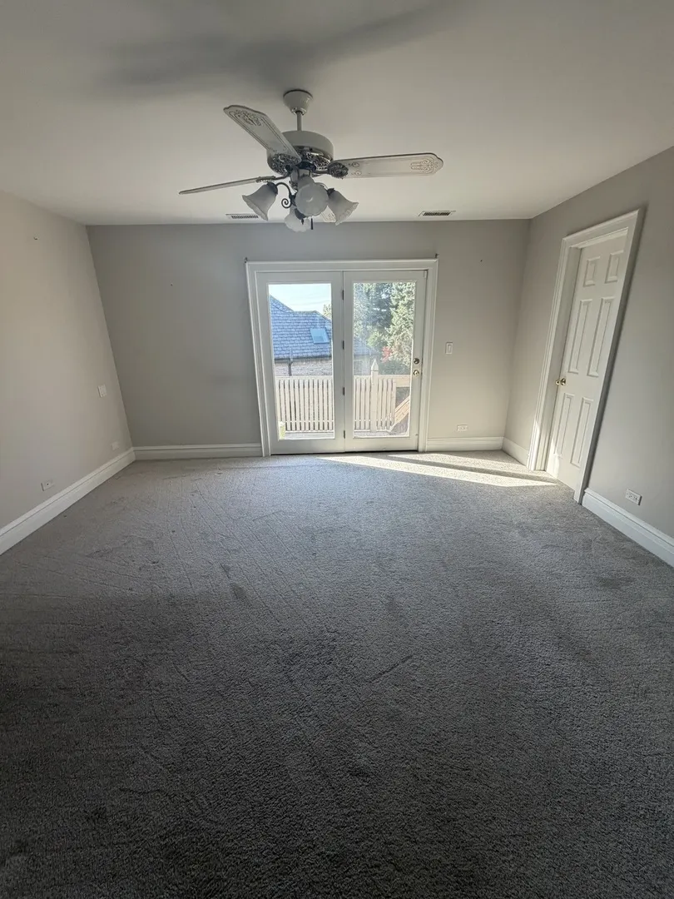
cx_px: 337
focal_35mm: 14
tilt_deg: -16.6
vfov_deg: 102.1
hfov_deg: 85.7
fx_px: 363
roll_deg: +1.6
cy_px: 450
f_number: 2.2
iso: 80
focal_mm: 2.22
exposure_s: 1/121
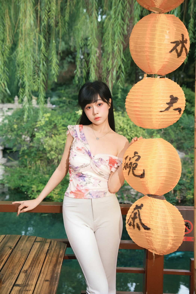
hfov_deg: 27.5
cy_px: 147
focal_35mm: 49
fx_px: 400
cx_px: 98
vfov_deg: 40.3
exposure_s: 1/125
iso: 640
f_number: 4
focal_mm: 49
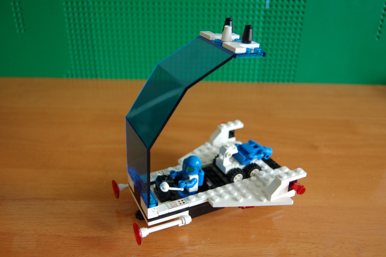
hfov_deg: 57.3
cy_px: 128
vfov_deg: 39.9
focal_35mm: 33
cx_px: 193
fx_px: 354
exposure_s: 1/20
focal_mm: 22
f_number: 3.8
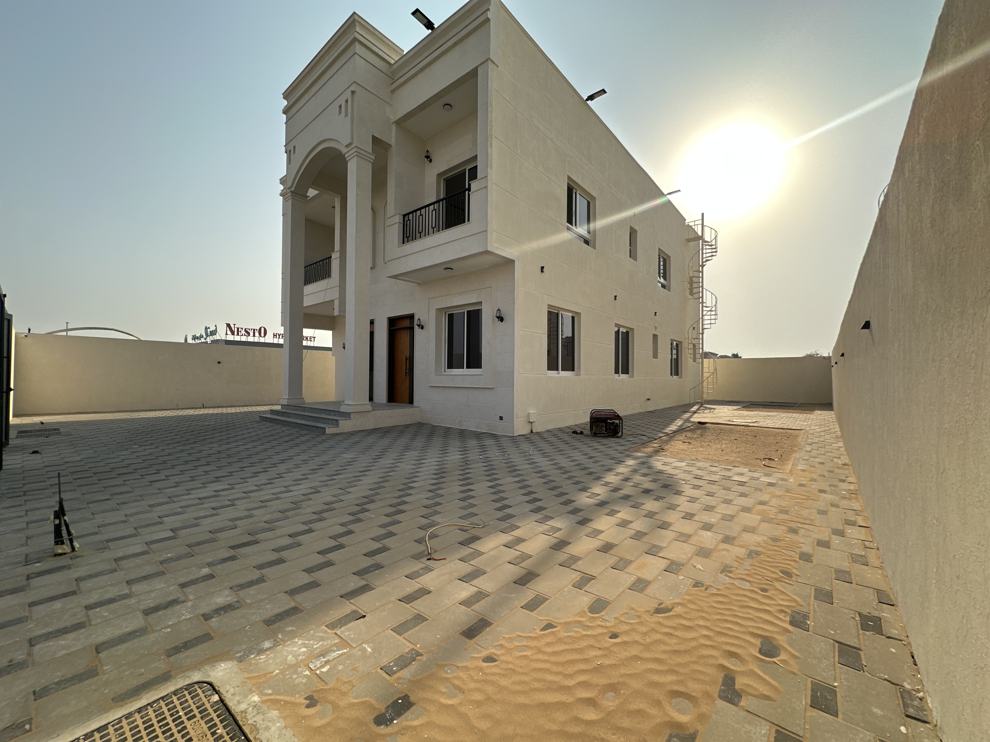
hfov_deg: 102.1
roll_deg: -0.8
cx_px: 495
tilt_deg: +1.8
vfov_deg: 85.7
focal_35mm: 14
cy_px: 371
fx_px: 400
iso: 50
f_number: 2.2
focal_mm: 2.22
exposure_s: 1/1453
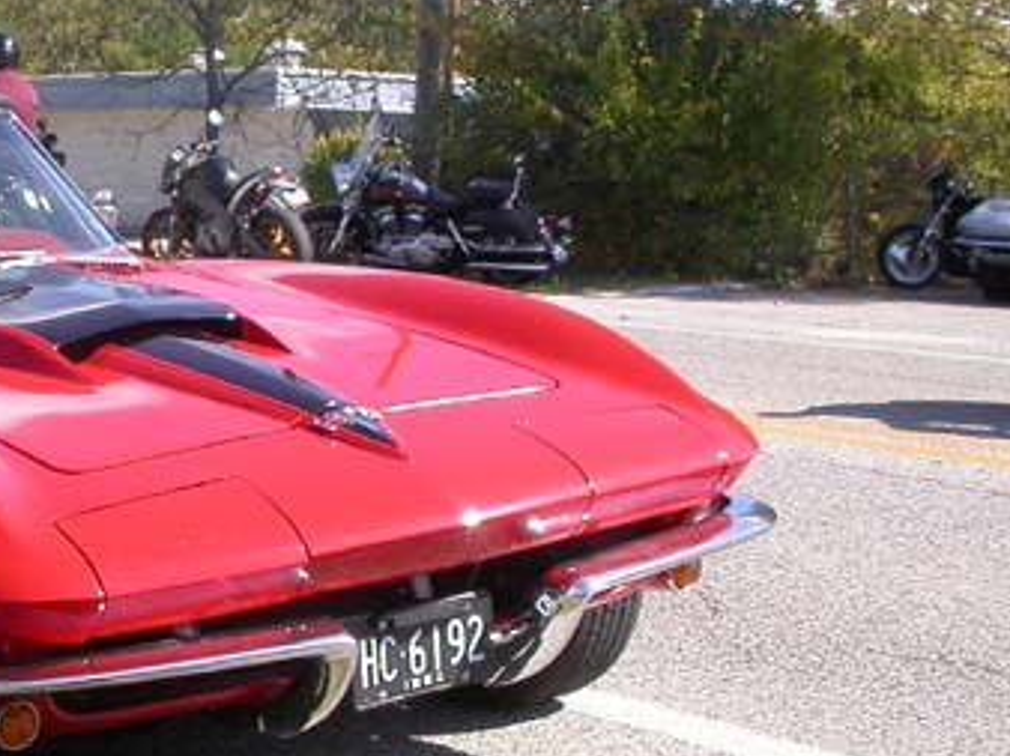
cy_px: 436
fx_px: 2624
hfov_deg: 20.8
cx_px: -87
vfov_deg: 16.4
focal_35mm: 90
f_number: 6
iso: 100
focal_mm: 7.85
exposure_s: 1/233
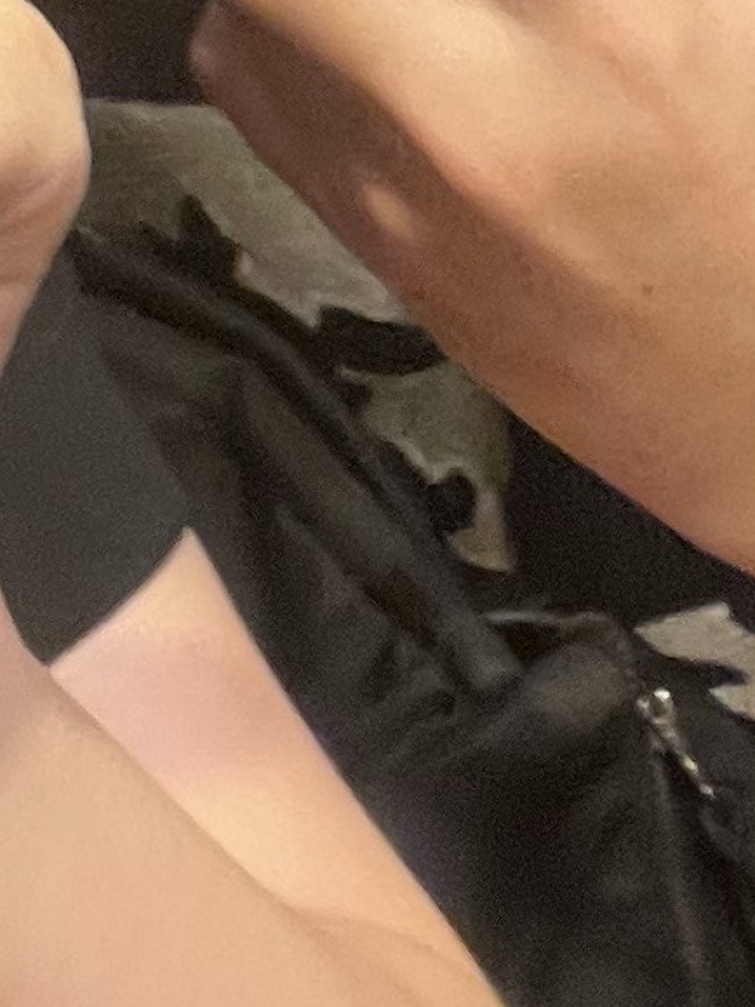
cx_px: 870
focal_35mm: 160
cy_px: -348
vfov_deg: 12.0
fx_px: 4655
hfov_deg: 9.2
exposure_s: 1/40
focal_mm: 2.71
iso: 400
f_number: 2.2
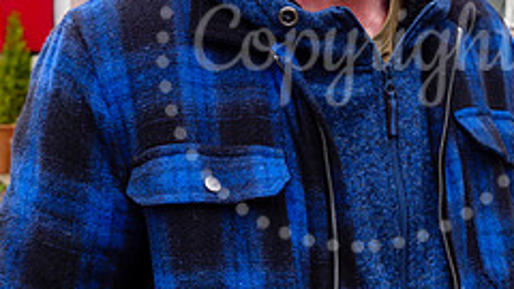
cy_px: 49
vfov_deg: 11.8
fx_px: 1390
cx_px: 358
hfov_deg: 20.8
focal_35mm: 102
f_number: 5.6
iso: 200
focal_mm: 25
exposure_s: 1/200
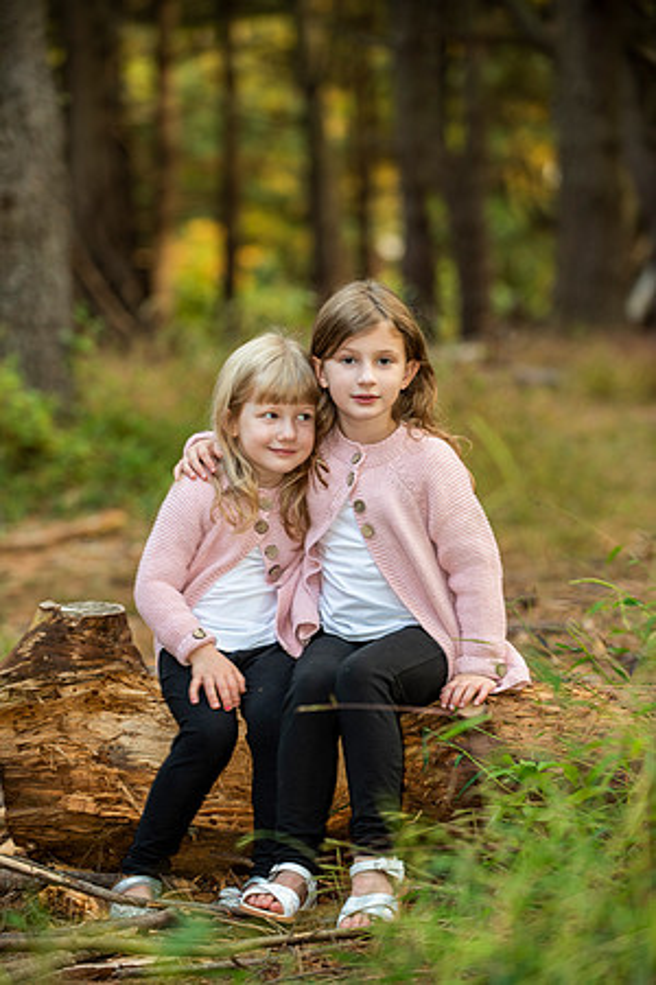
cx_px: 328
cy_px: 492
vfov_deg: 16.4
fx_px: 3416
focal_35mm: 125
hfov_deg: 11.0
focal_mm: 125
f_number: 3.5
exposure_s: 1/60
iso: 250
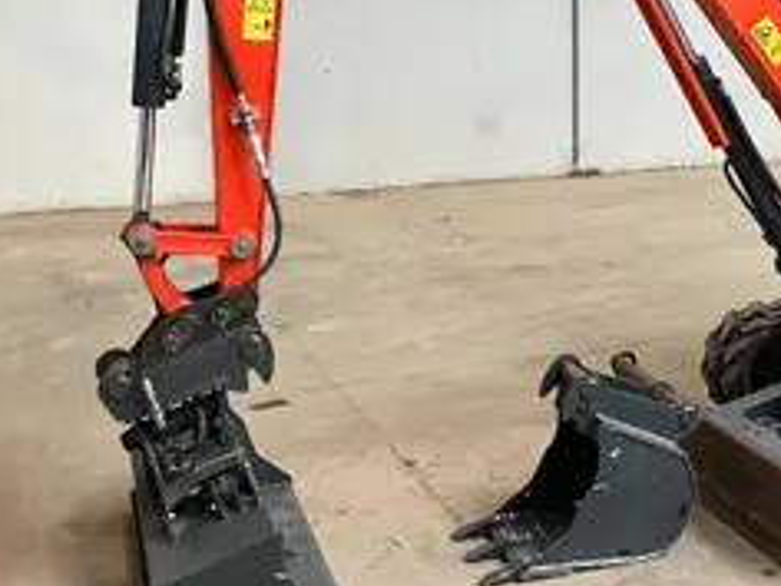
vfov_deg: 24.5
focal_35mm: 59
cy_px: 139
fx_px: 1331
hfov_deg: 30.9
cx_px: 731
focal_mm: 3
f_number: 1.8
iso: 125
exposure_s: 1/60
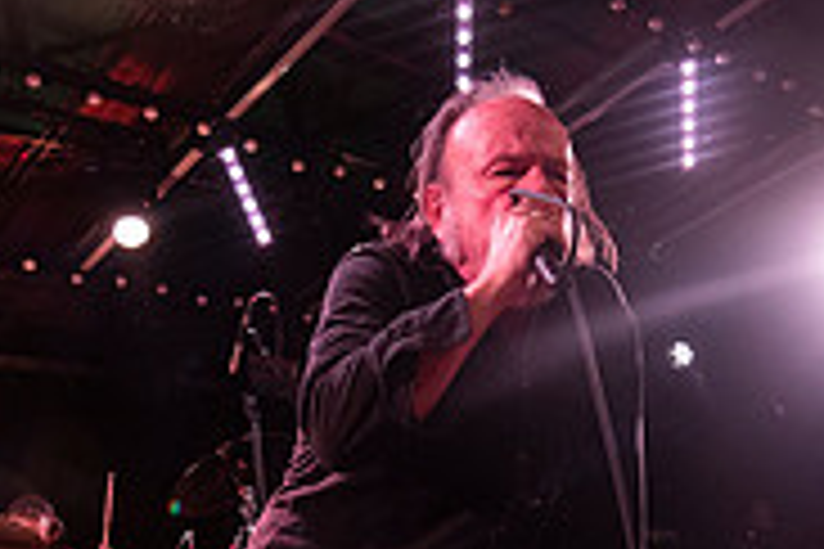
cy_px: 561
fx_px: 1076
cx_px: 435
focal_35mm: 47
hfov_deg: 41.9
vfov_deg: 26.9
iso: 2500
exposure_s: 1/125
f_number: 3.2
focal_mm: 14
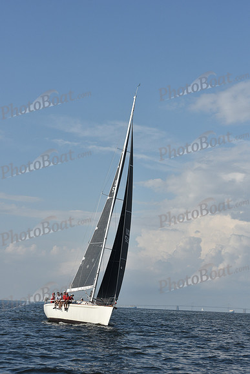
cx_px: 125
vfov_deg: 23.9
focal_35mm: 85
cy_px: 187
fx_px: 885
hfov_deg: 16.1
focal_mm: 85
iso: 250
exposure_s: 1/1250
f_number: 9
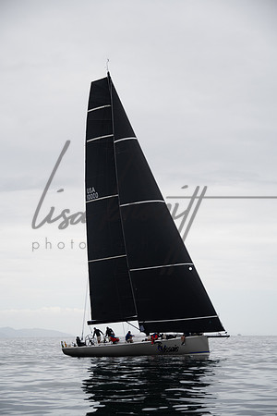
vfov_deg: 21.5
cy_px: 208
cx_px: 138
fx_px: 1096
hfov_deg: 14.4
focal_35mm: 95
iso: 800
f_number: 6.3
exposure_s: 1/2500
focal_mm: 95
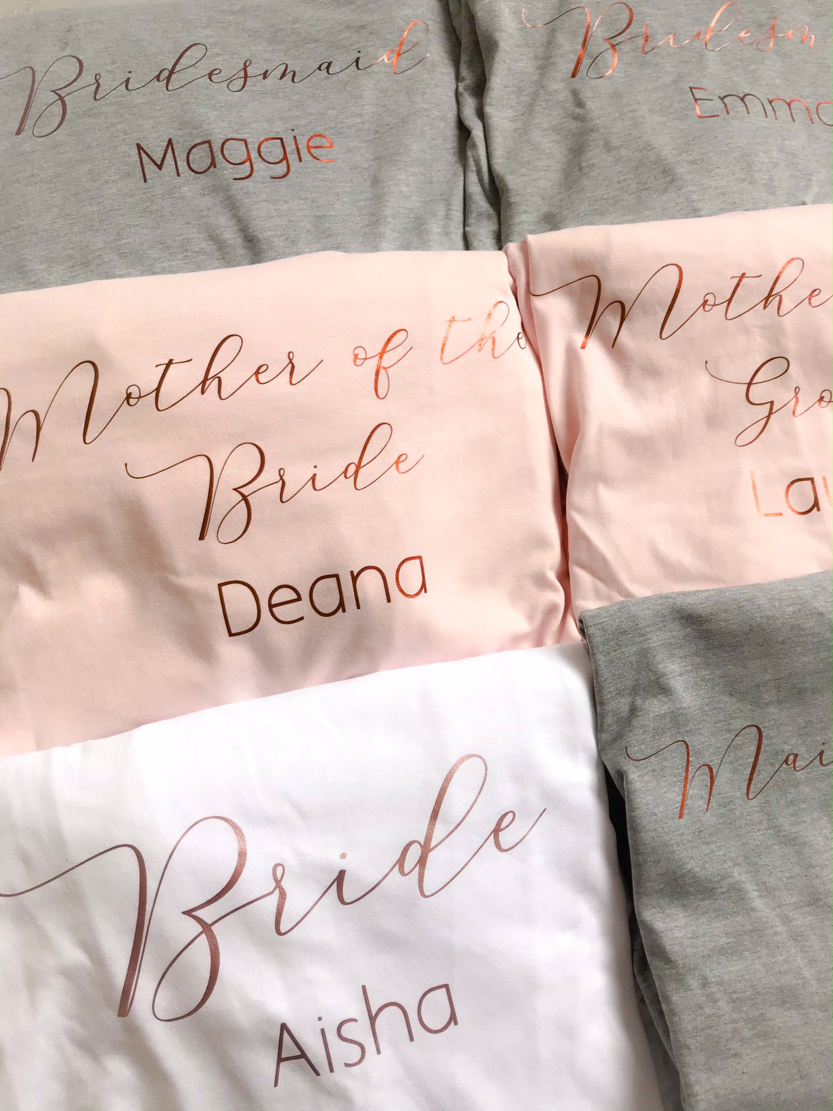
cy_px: 556
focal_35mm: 28
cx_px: 416
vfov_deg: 63.4
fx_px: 898
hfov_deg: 49.7
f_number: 1.8
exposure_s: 1/100
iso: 40
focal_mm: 3.99
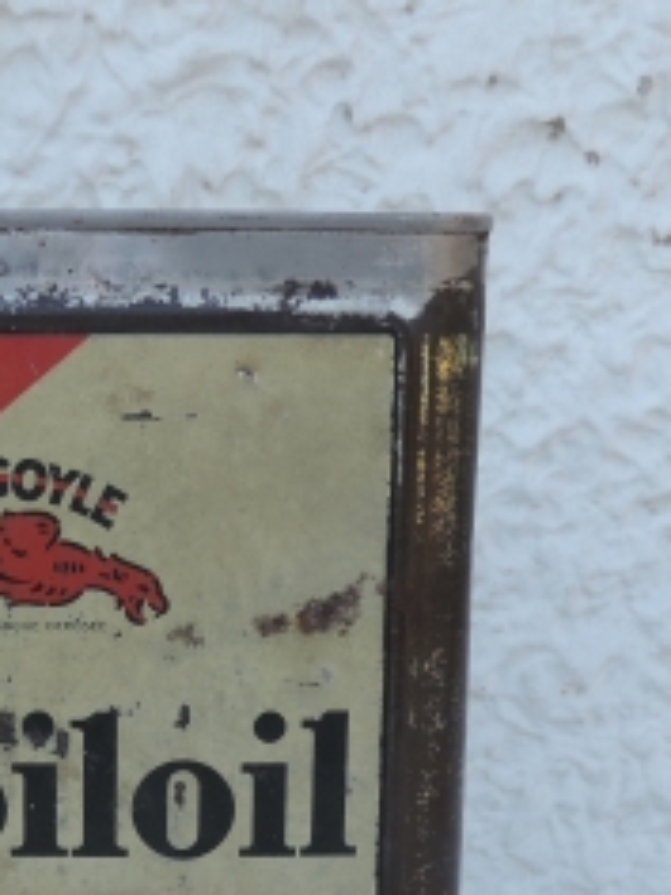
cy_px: 849
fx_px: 2171
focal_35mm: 84
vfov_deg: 22.6
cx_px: 61
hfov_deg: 17.3
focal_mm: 5.8
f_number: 3.2
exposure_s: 1/160
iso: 80
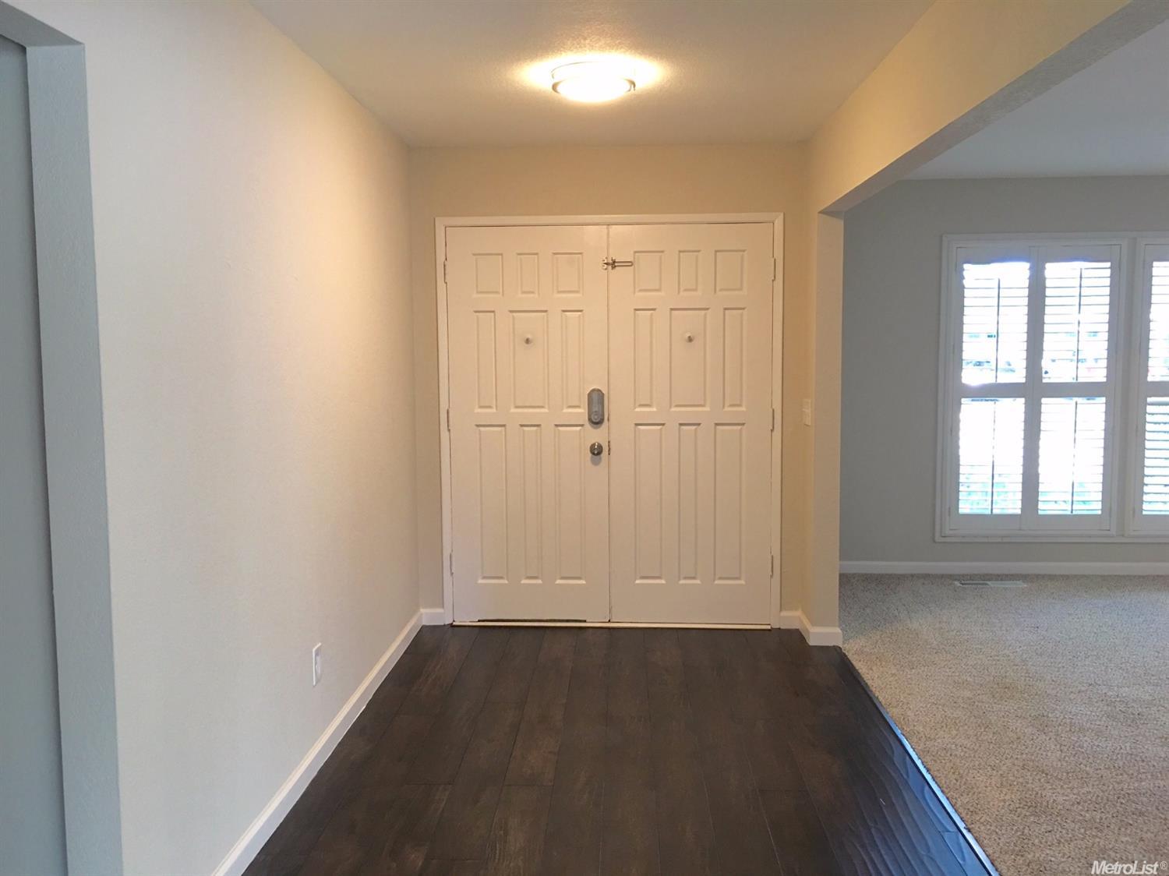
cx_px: 584
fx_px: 979
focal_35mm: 29
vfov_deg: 48.2
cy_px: 438
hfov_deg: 61.7
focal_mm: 4.15
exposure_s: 1/15
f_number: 2.2
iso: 50
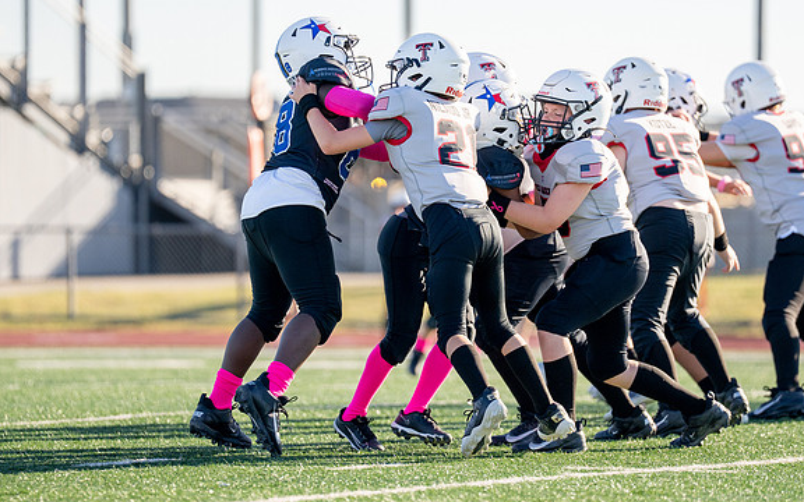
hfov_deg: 7.1
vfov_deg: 4.5
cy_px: 198
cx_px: 446
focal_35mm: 294
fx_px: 6442
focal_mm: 200
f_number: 2.8
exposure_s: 1/2500
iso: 160
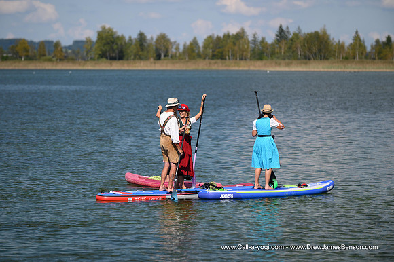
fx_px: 2188
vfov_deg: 6.9
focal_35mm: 200
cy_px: 131
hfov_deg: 10.3
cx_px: 197
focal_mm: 200
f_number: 4
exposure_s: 1/1000
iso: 200
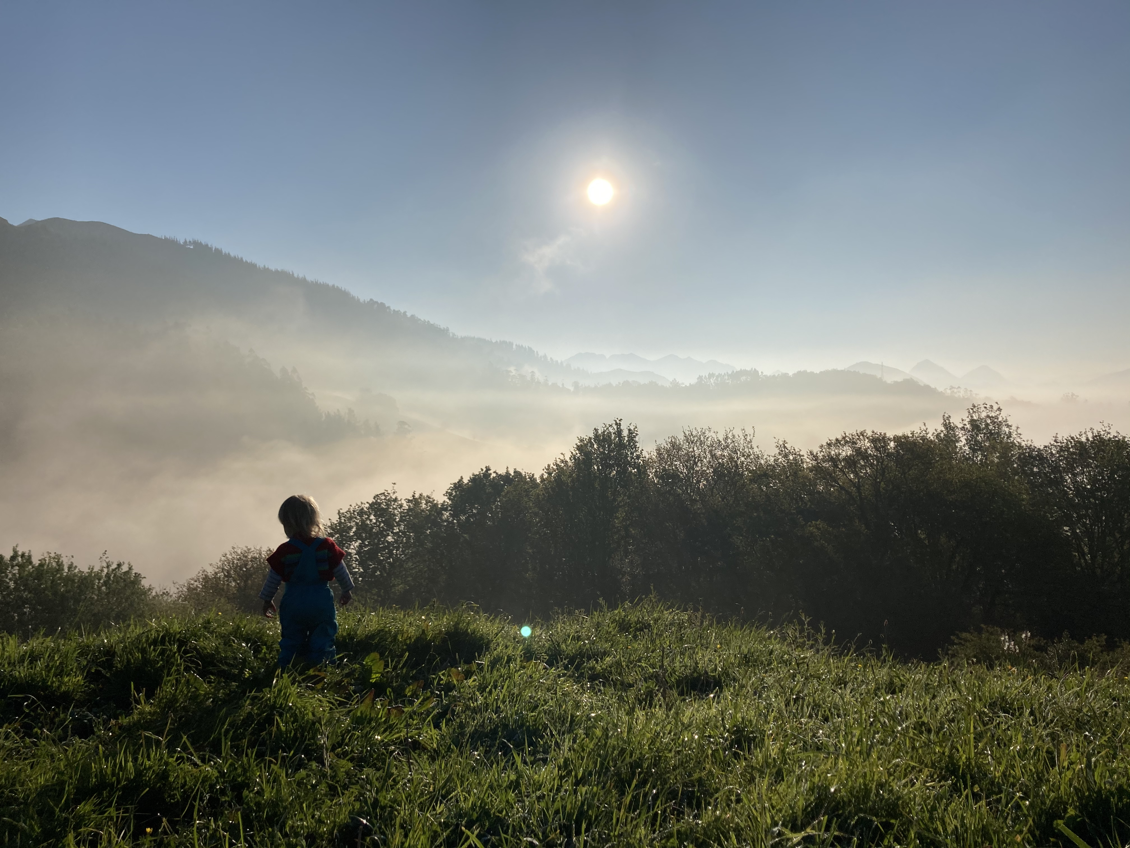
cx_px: 565
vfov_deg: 49.7
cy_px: 424
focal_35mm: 28
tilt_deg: +1.2
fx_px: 914
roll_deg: +0.2
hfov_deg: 63.4
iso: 20
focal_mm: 3.99
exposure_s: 1/9615
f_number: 1.8
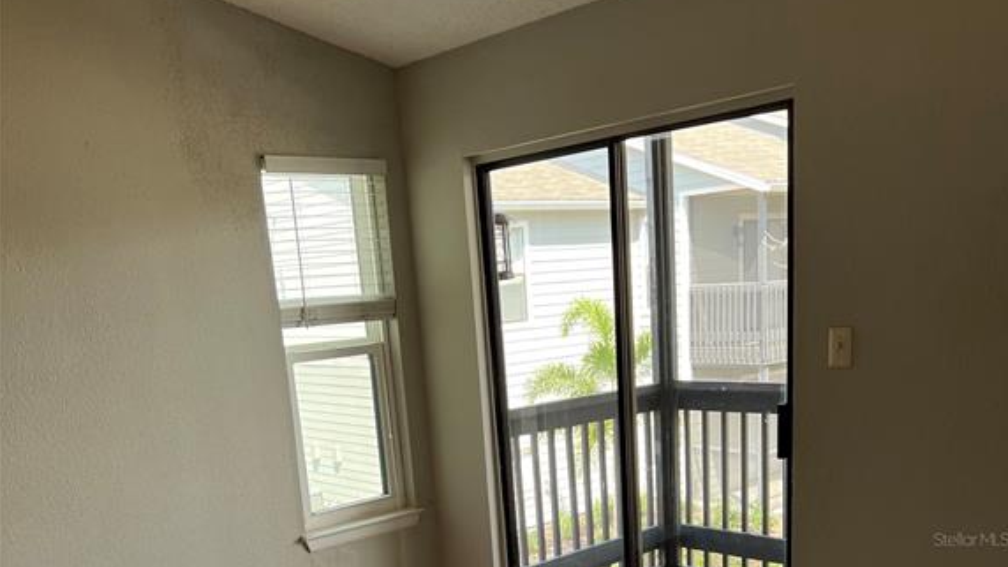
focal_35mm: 38
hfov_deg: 52.8
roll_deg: +4.9
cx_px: 506
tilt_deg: -14.1
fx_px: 1016
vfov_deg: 29.6
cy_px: 539
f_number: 1.5
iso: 50
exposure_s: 1/158
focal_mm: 5.7
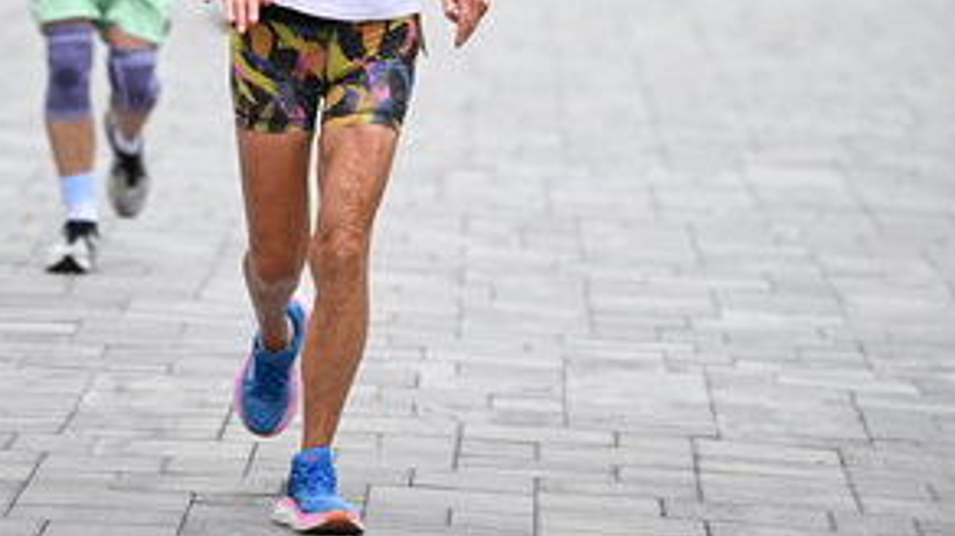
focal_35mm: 306
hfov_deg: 7.1
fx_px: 7746
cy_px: -154
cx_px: 365
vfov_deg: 4.0
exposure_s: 1/2500
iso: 640
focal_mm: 155
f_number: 2.8
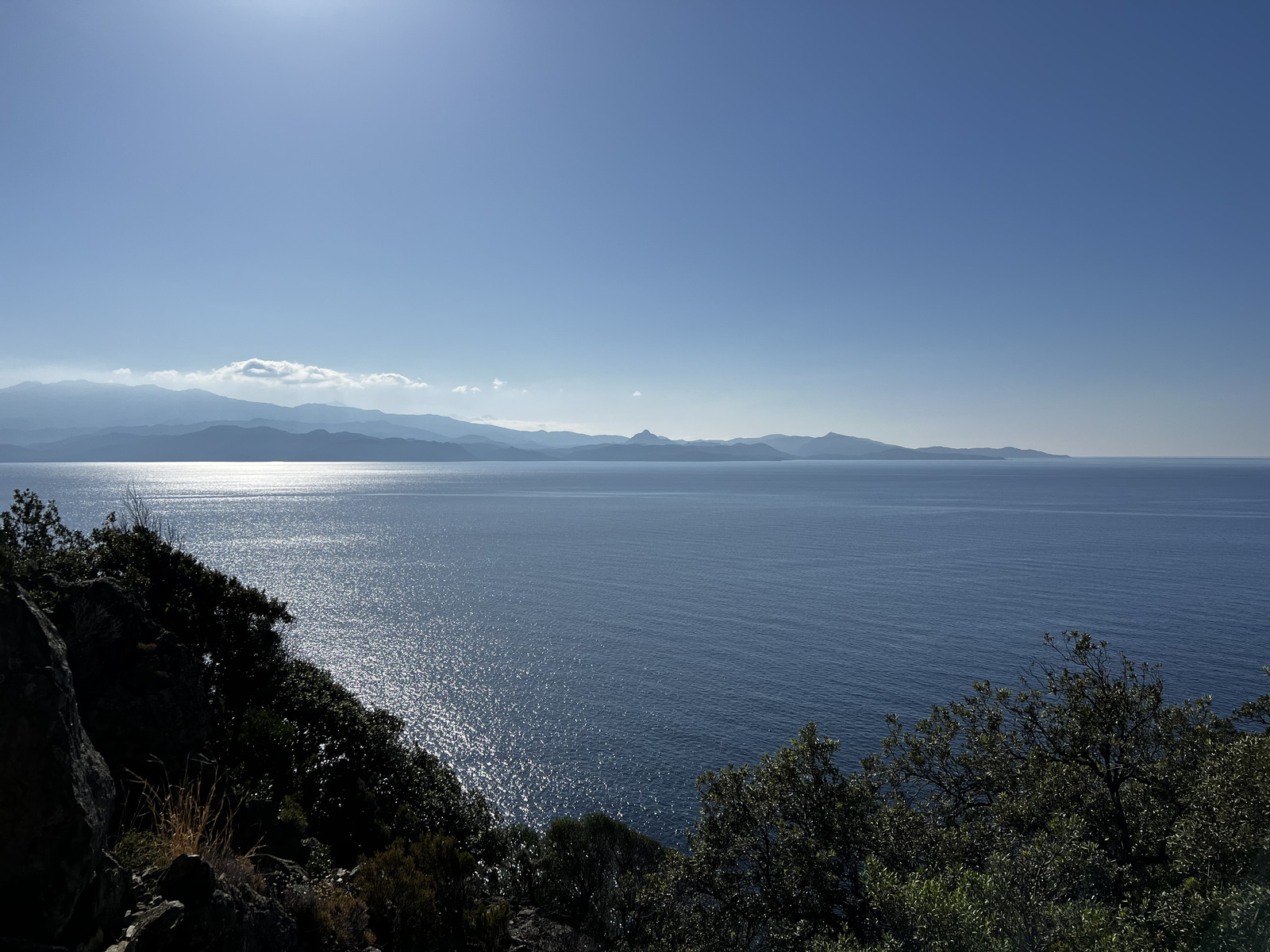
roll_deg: +0.2
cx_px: 635
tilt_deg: -1.3
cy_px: 476
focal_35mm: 26
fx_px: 954
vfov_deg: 53.1
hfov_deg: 67.3
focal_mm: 5.7
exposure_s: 1/16393
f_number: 1.5
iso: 50
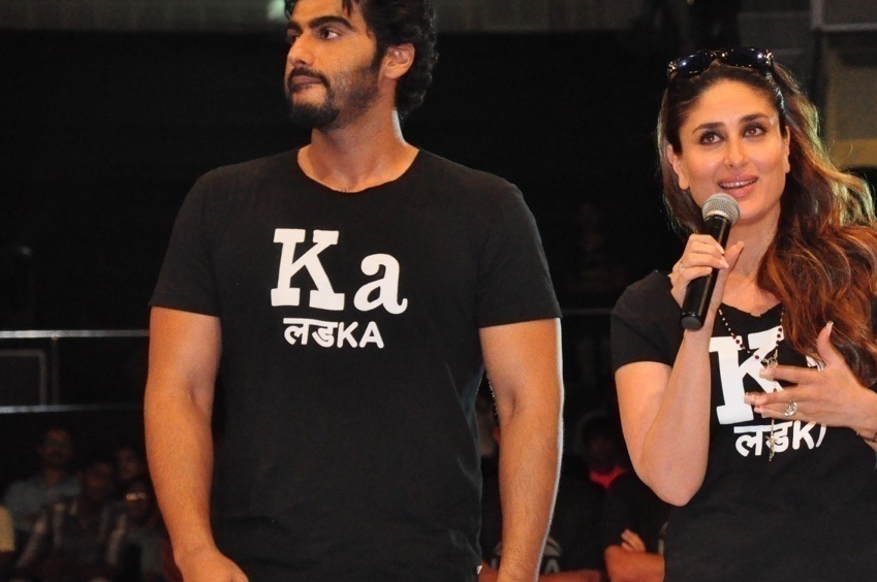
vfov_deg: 6.2
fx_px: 5419
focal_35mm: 223
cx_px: 576
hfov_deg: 9.2
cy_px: 299
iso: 3200
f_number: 5.6
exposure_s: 1/125
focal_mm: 105
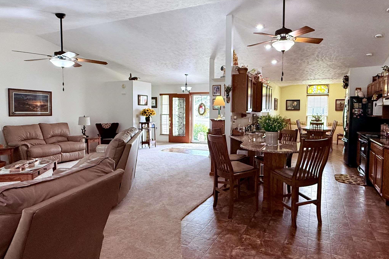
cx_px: 220
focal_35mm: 22
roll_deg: -0.7
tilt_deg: -2.5
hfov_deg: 78.2
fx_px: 238
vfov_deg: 57.2
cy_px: 123
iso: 400
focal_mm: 2.22
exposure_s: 1/120
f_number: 2.2
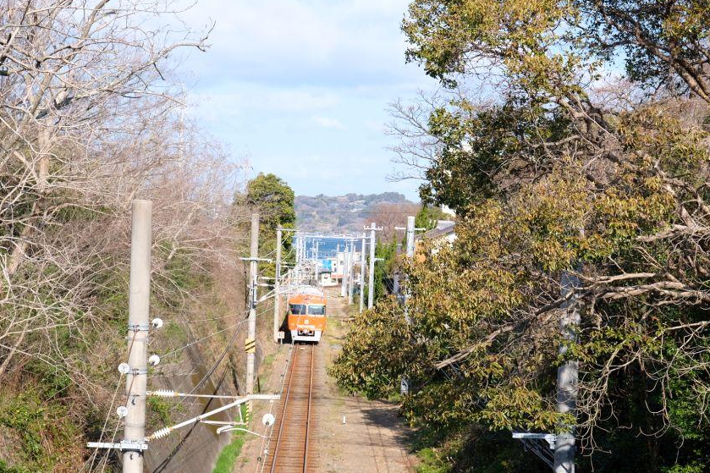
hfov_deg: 27.3
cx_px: 350
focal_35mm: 74
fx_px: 1459
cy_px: 222
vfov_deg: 18.4
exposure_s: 1/1000
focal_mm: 46.3
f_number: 5.6
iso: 400
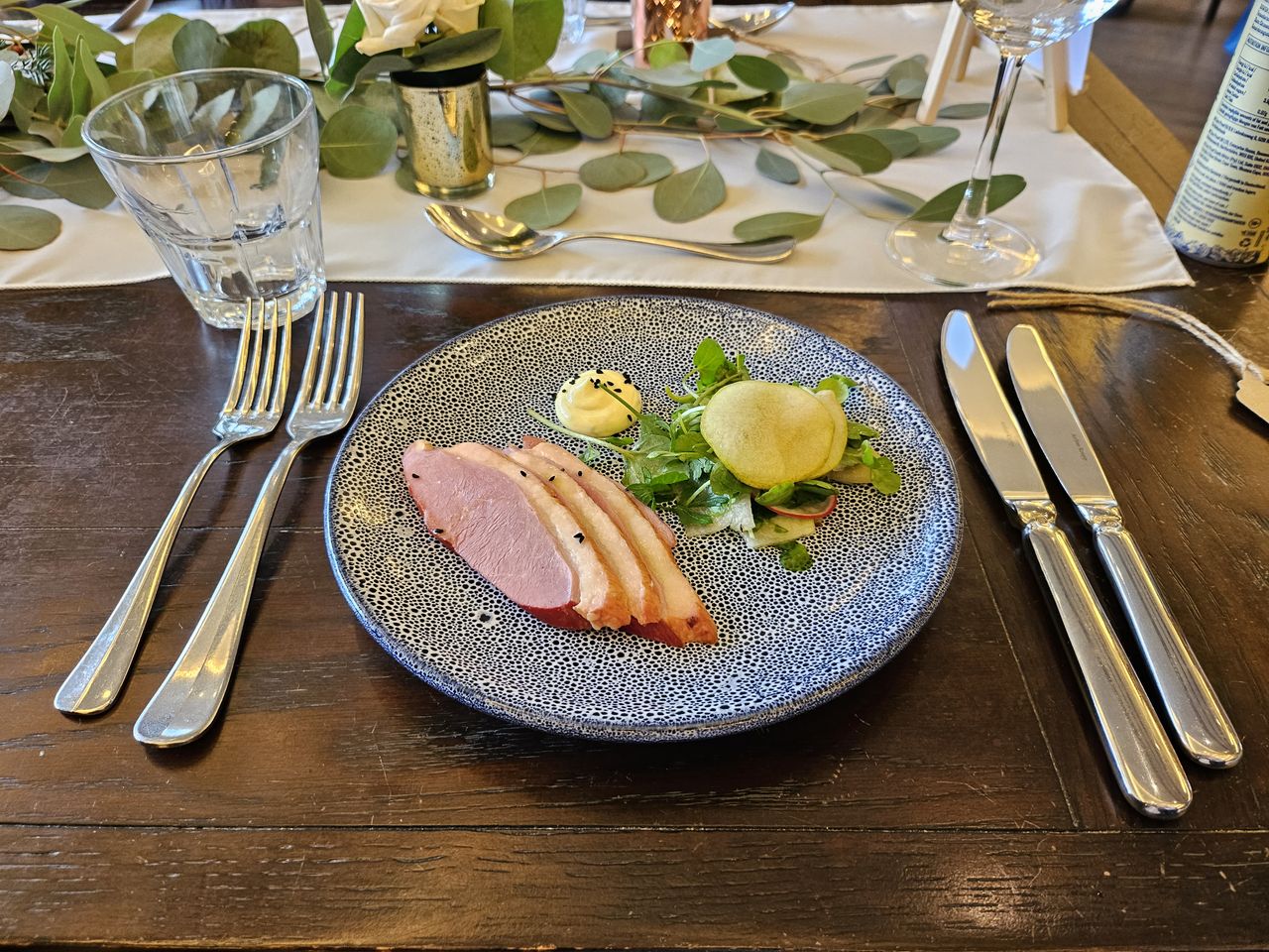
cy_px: 476
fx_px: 880
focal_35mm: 24
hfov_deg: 71.6
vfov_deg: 56.8
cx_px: 634
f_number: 1.8
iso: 200
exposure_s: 1/65
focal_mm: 5
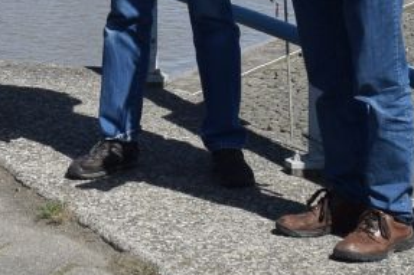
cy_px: -240
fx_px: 2310
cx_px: -33
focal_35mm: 201
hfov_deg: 10.1
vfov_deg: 6.6
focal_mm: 20
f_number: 8
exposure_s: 1/800
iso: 200
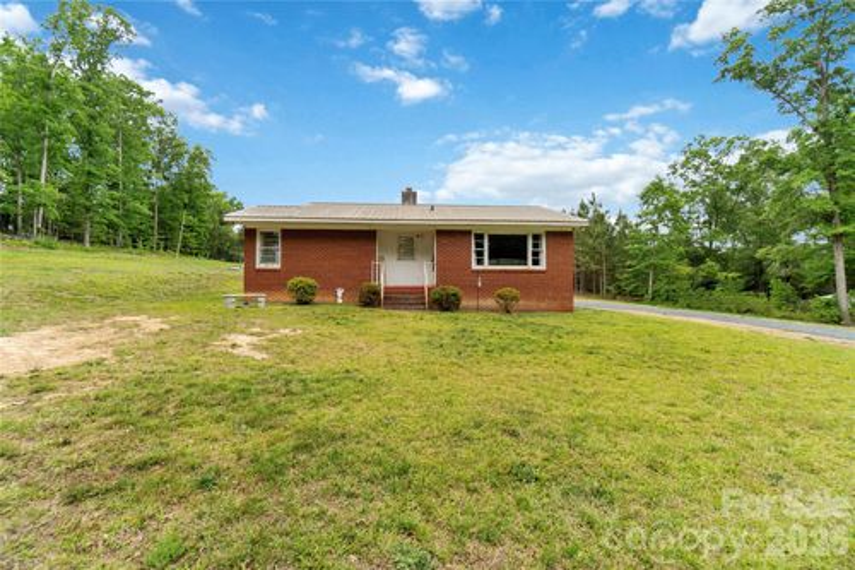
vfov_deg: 77.3
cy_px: 285
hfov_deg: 100.4
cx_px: 428
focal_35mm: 15
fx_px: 356
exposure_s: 1/400
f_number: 4.5
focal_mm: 10
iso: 100
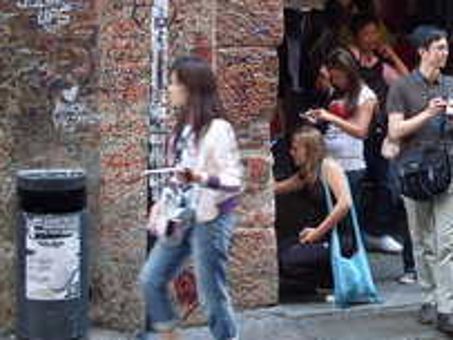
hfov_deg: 25.2
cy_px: 65
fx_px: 981
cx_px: 404
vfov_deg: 19.4
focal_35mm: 75
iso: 100
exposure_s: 1/45
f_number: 2.8
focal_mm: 6.3
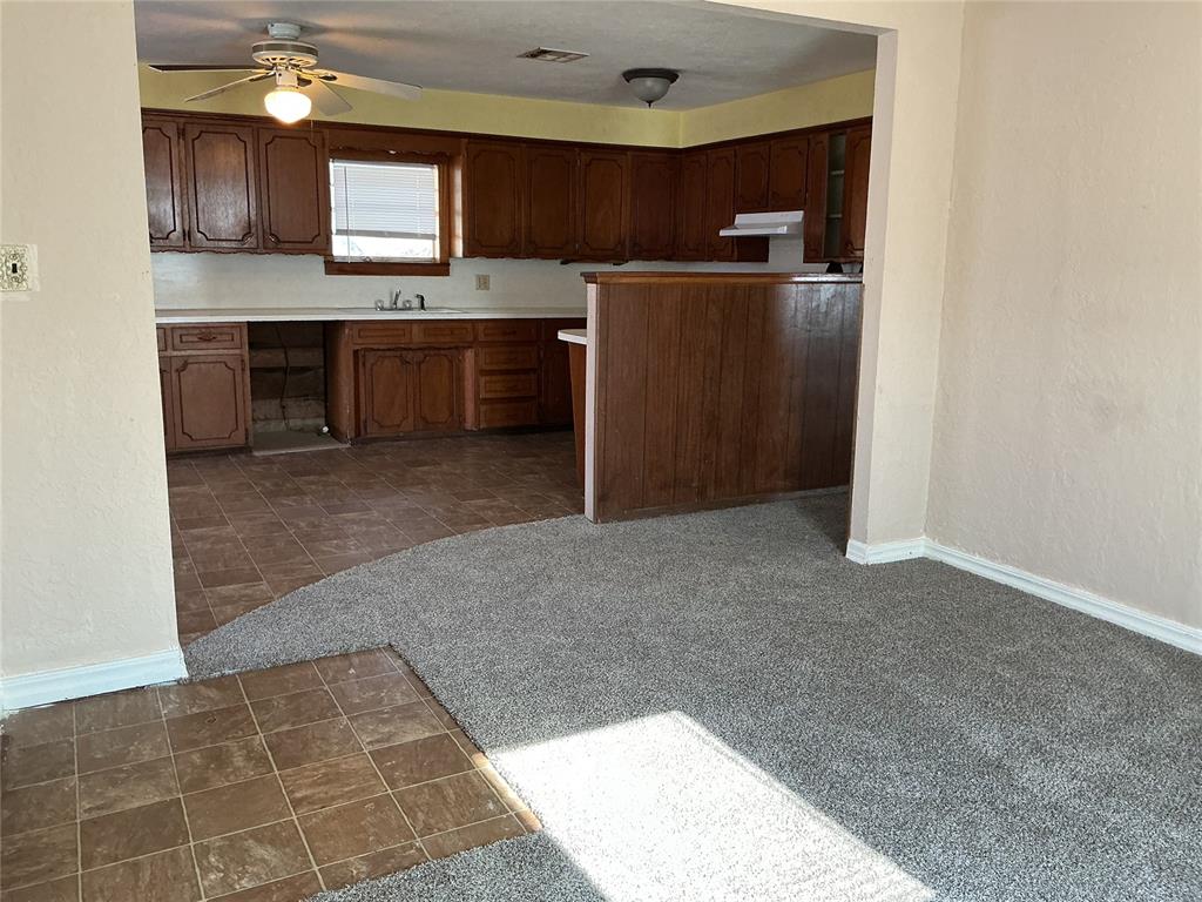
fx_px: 1007
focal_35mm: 29
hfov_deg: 61.7
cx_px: 601
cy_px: 451
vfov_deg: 48.2
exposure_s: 1/60
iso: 80
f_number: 1.8
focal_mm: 3
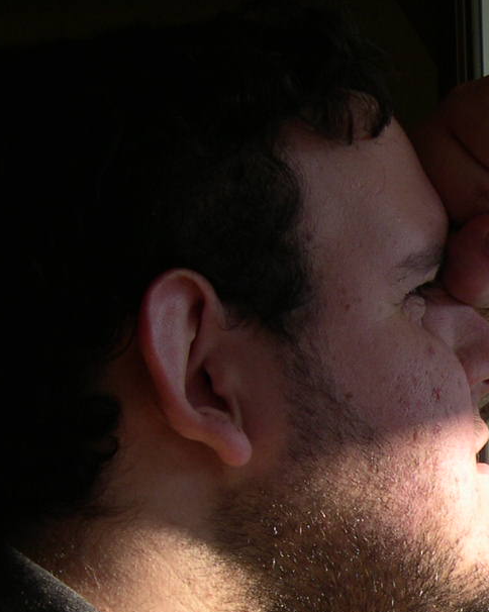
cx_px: 634
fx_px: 1775
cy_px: 538
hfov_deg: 15.0
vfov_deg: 19.3
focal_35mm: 98
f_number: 2.8
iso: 100
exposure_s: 1/589
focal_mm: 8
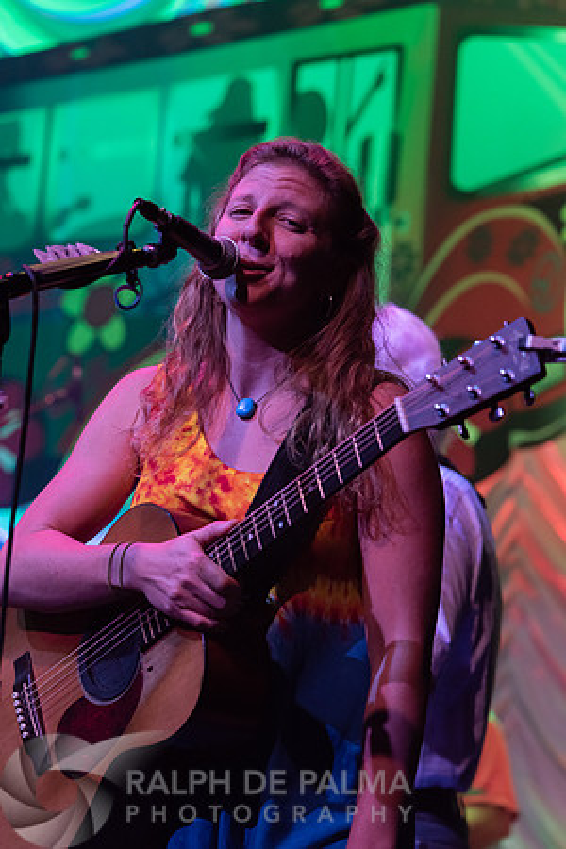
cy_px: 424
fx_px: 3419
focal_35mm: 145
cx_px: 283
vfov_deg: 14.2
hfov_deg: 9.5
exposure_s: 1/160
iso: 2500
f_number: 5.6
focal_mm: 145
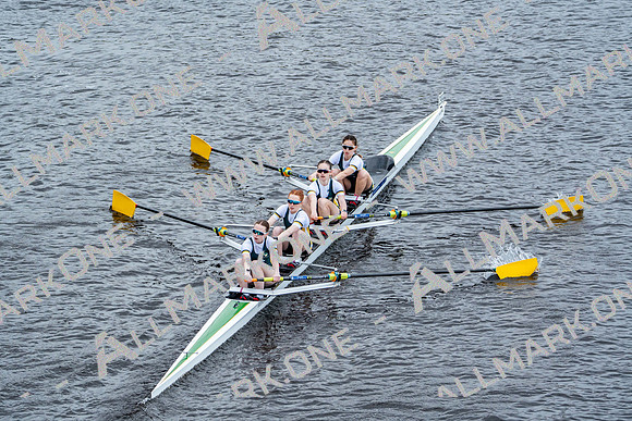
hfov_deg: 8.7
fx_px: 4144
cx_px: 316
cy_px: 210
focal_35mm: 236
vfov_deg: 5.8
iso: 1600
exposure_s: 1/1250
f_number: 5.6
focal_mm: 236
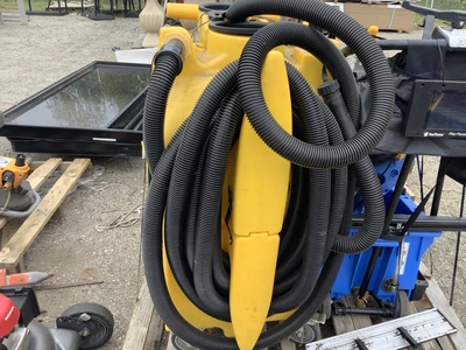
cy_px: 175
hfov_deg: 58.4
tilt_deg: -26.0
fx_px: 417
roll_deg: -2.3
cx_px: 233
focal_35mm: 31
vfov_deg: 45.4
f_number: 2.4
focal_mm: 3.3
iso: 25
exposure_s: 1/166
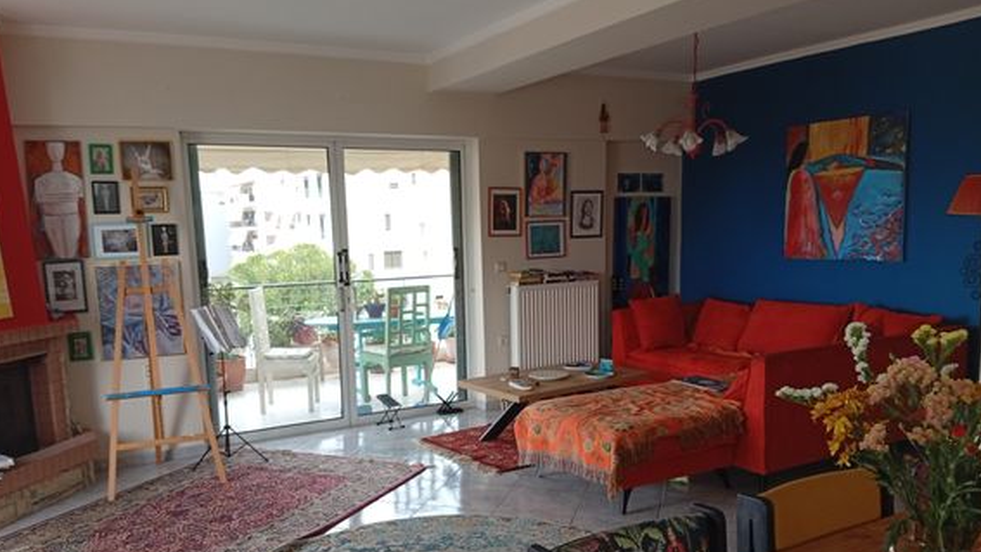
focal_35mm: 30
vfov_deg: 38.6
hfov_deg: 64.3
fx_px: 780
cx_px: 481
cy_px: 356
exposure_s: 1/50
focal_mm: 3.96
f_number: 1.8
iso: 173
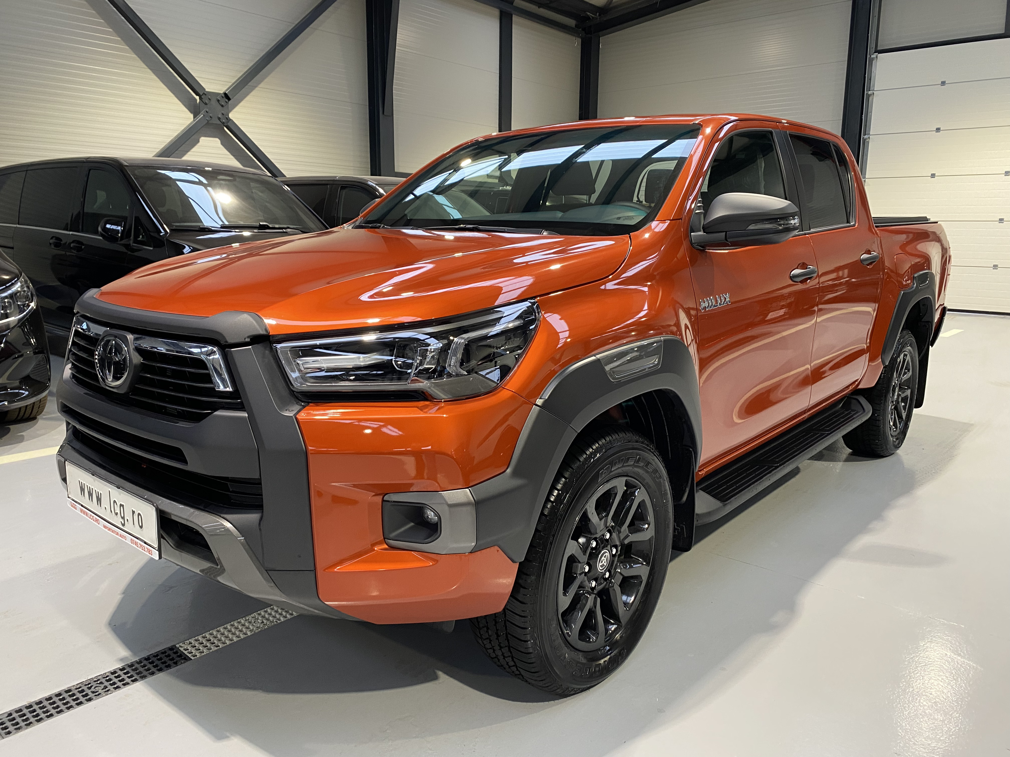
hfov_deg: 67.3
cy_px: 378
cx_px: 505
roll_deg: -0.6
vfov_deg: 53.1
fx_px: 759
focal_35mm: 26
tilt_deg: -11.1
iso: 160
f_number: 1.8
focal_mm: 4.25
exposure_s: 1/50
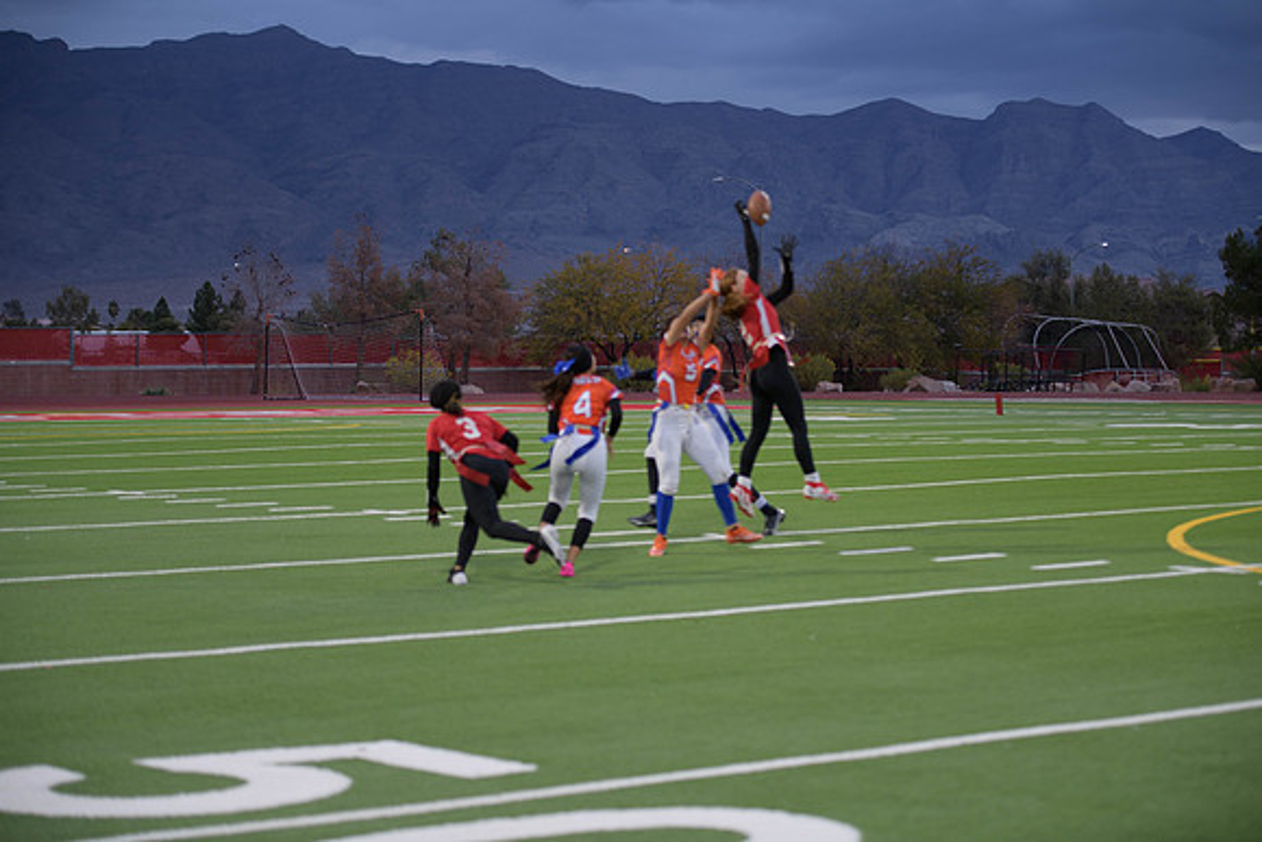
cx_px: 631
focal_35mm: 86
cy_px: 421
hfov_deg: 23.6
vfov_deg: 15.9
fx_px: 3015
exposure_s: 1/200
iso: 400
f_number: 2.8
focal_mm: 86
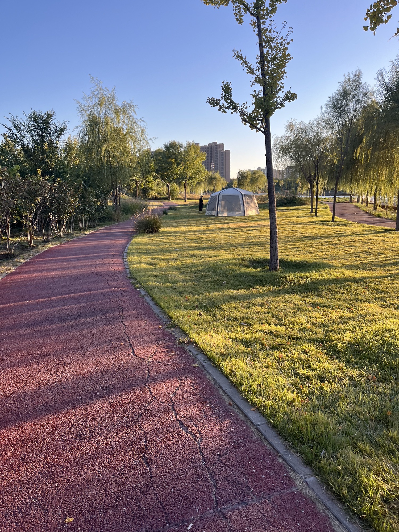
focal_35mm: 26
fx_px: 400
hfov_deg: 53.1
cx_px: 200
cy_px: 266
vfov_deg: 67.3
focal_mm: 5.1
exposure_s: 1/705
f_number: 1.6
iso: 50
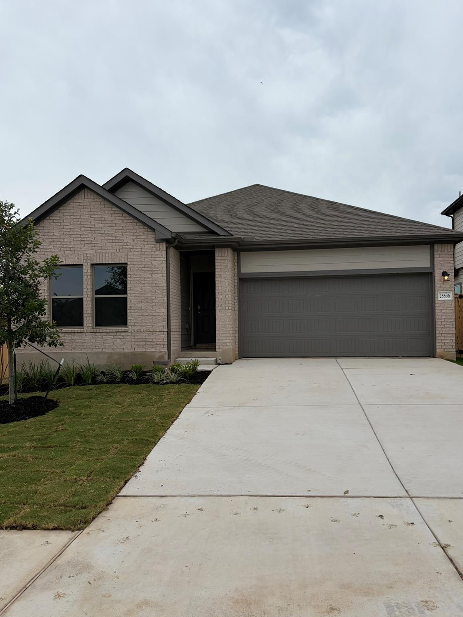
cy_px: 316
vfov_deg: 65.3
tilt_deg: +1.6
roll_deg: +0.8
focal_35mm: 27
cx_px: 232
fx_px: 482
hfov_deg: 51.3
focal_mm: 5.96
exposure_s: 1/3831
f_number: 1.6
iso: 50
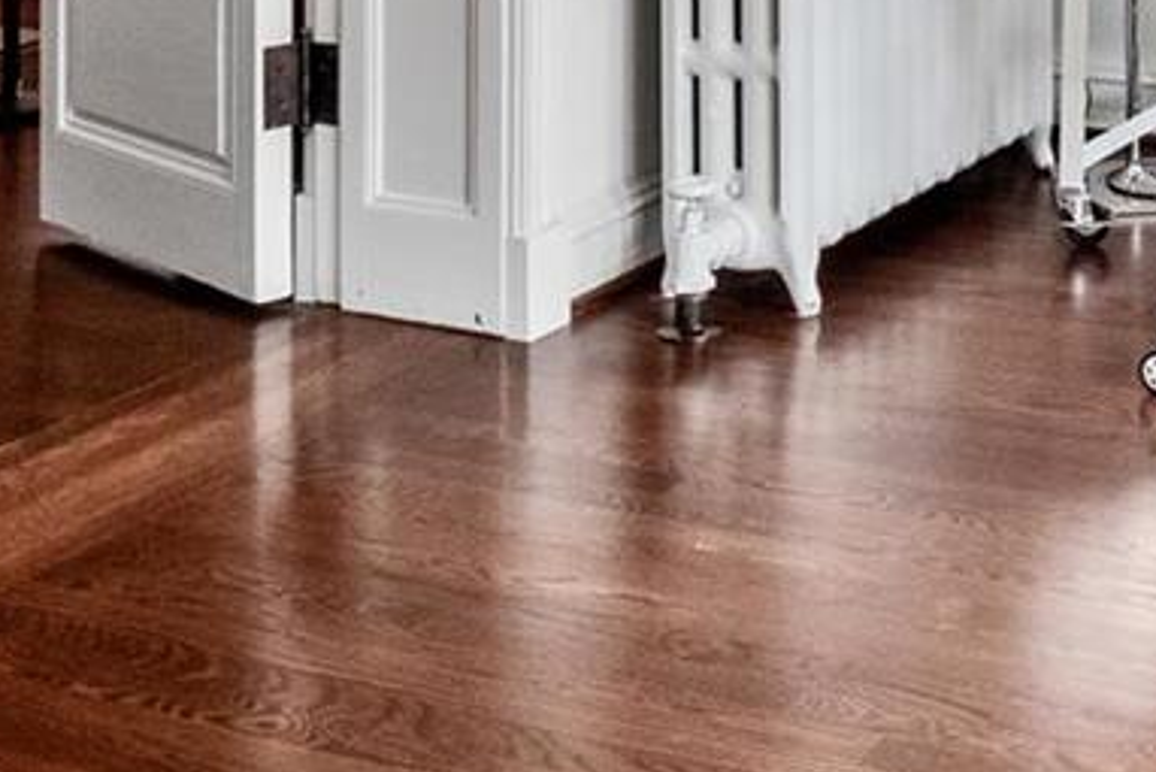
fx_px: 2152
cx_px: 1226
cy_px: -442
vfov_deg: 17.8
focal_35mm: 67
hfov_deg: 27.8
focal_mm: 8
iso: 400
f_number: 8
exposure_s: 1/15
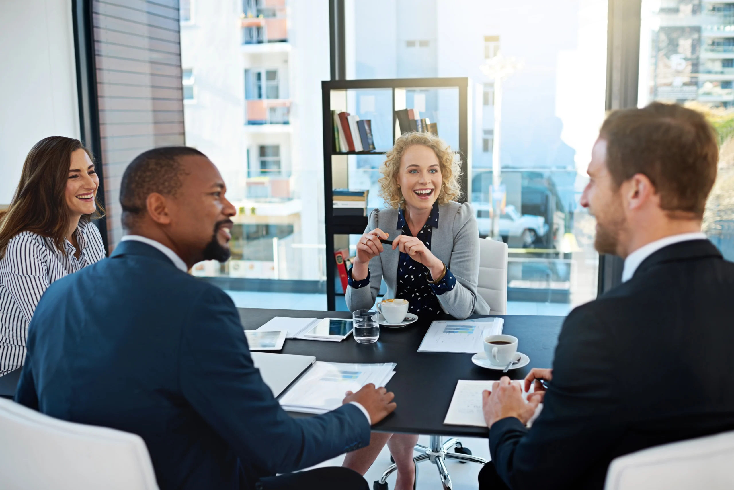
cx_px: 367
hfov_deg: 54.4
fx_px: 714
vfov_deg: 37.9
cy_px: 245
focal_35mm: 35
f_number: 2.8
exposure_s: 1/125
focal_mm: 35
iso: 200
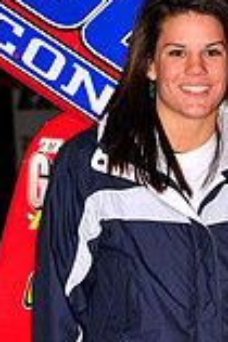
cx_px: 343
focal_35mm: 337
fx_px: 3208
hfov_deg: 4.0
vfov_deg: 6.1
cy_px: 355
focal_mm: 92
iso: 500
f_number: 6.3
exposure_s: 1/250
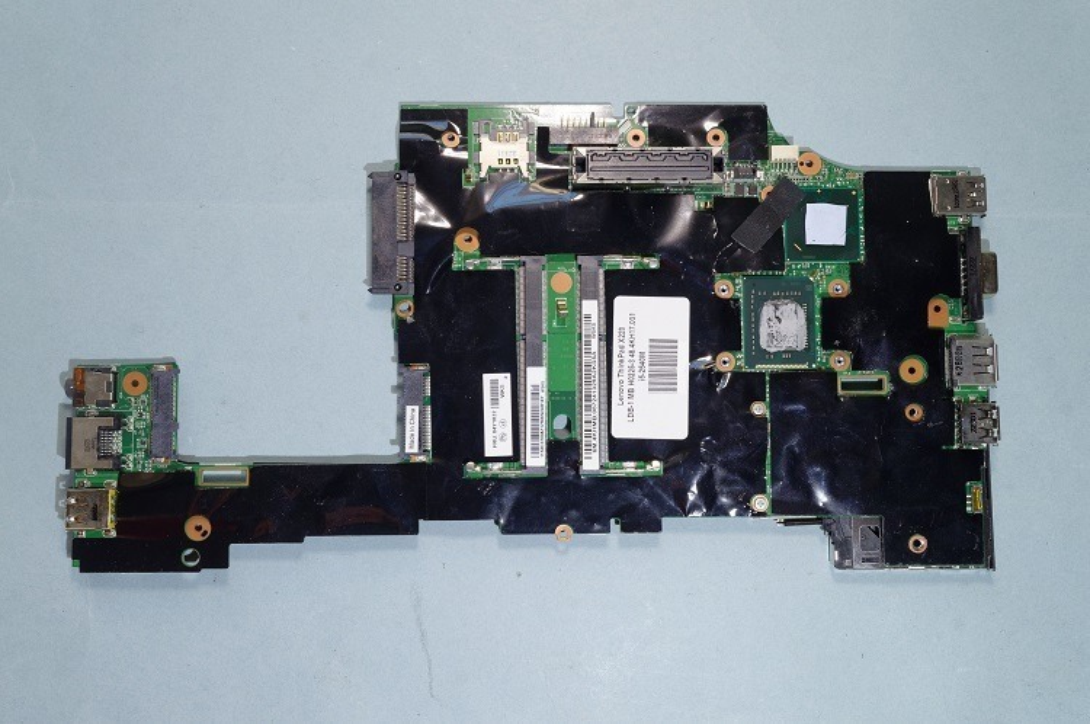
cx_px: 545
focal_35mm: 36
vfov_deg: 36.8
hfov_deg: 53.2
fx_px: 1089
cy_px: 362
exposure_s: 1/6
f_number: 8
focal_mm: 24
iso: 100
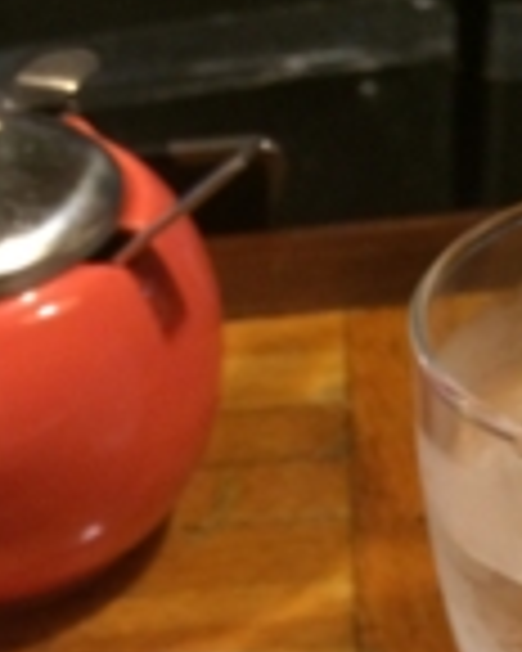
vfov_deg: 18.9
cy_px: 1003
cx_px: 54
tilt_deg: -48.6
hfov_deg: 17.2
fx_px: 1699
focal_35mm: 88
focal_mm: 4.15
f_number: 2.2
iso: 200
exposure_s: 1/30
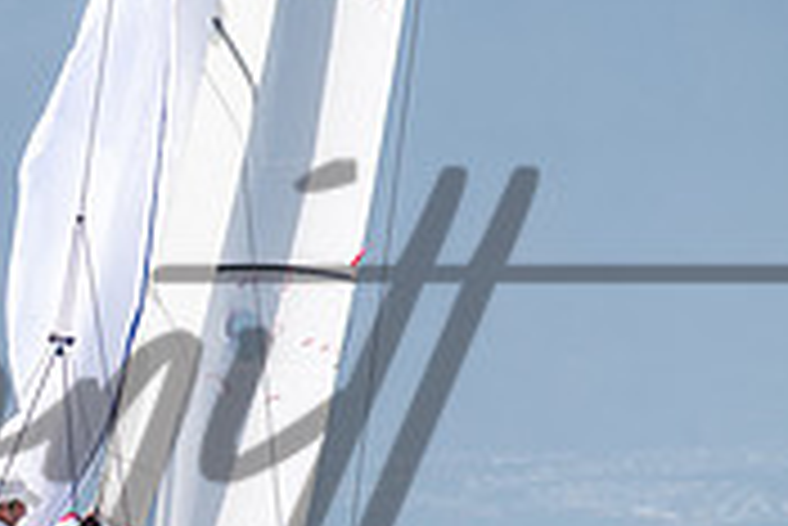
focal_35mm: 697
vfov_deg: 2.0
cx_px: -108
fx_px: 15269
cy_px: 380
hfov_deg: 3.0
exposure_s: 1/1000
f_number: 6.3
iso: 200
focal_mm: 140
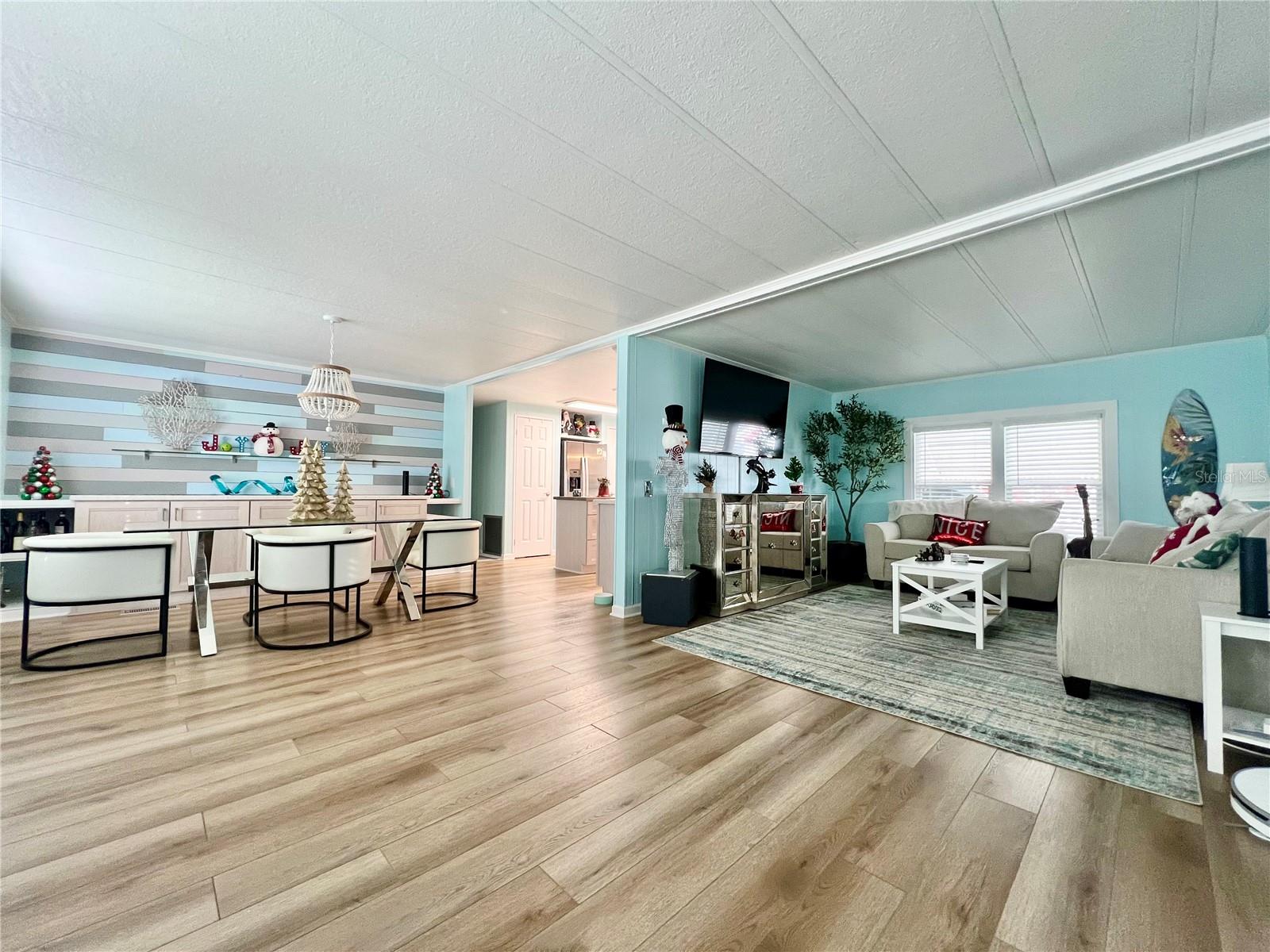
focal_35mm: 13
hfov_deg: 106.2
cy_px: 476
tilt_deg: +1.6
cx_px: 635
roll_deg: -0.9
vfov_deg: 89.9
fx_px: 477
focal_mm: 1.57
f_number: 1.8
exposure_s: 1/70
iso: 250
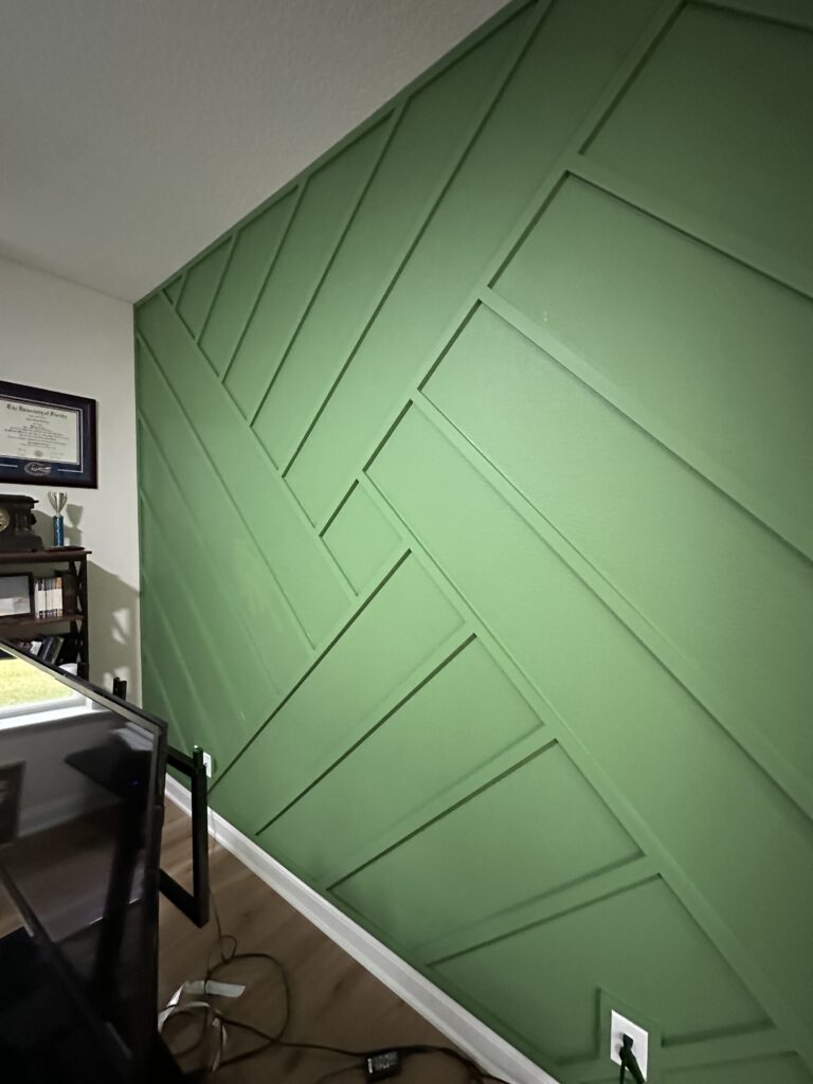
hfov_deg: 85.7
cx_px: 406
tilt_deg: -0.6
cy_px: 542
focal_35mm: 14
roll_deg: -0.9
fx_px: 438
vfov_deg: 102.1
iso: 1250
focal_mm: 2.22
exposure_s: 1/40
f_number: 2.2
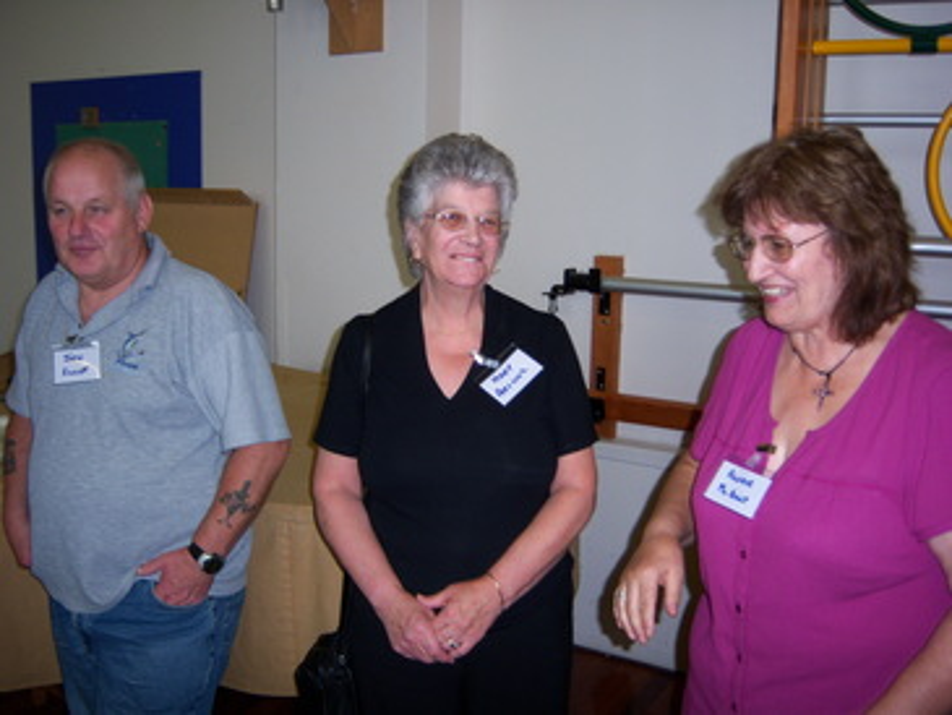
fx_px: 990
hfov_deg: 51.3
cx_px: 476
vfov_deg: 39.7
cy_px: 358
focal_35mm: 36
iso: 80
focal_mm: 7.5
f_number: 2.8
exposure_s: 1/60
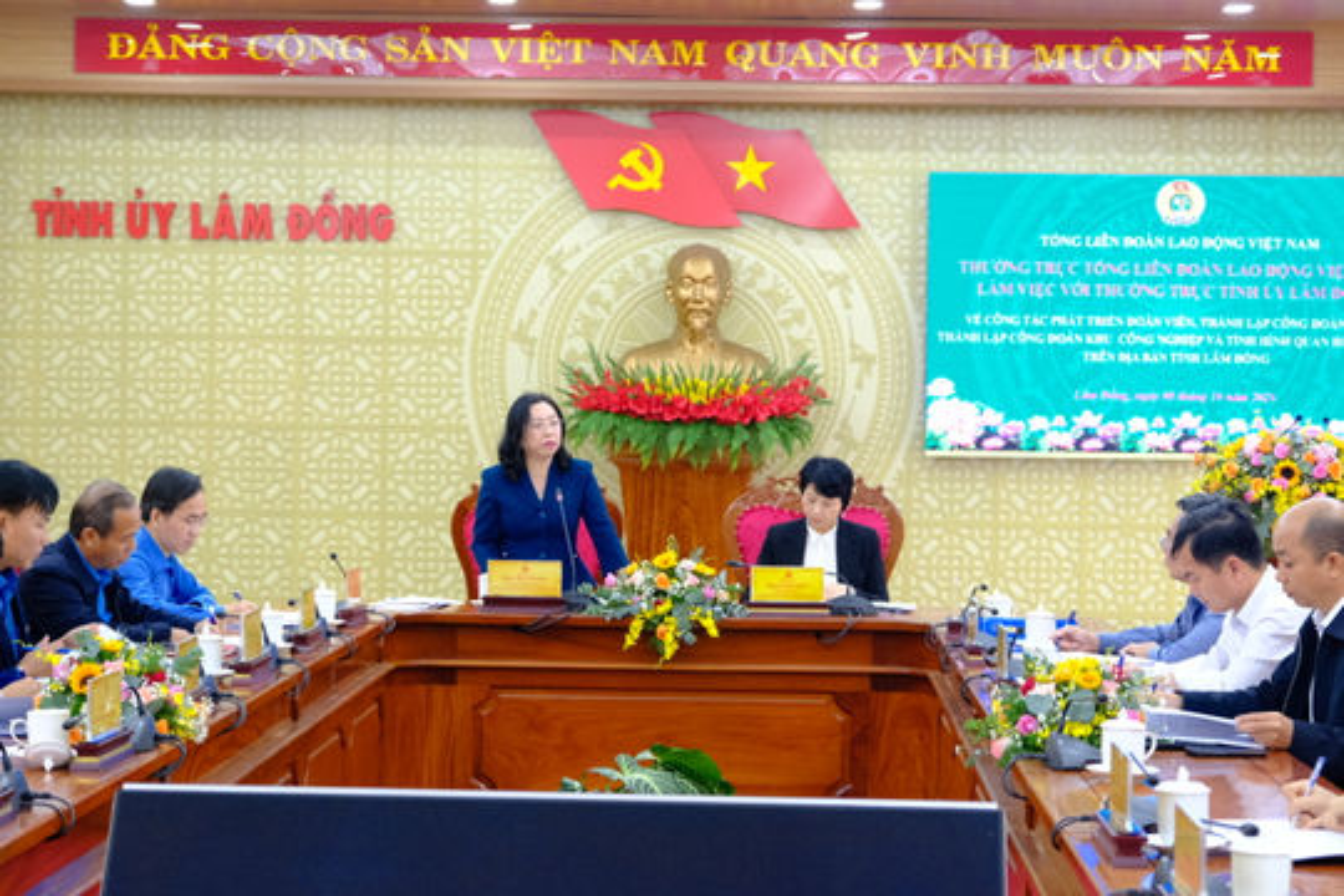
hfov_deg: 26.7
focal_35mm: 76
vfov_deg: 17.9
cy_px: 448
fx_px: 2837
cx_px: 672
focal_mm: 50.5
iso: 1600
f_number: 4
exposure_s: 1/60
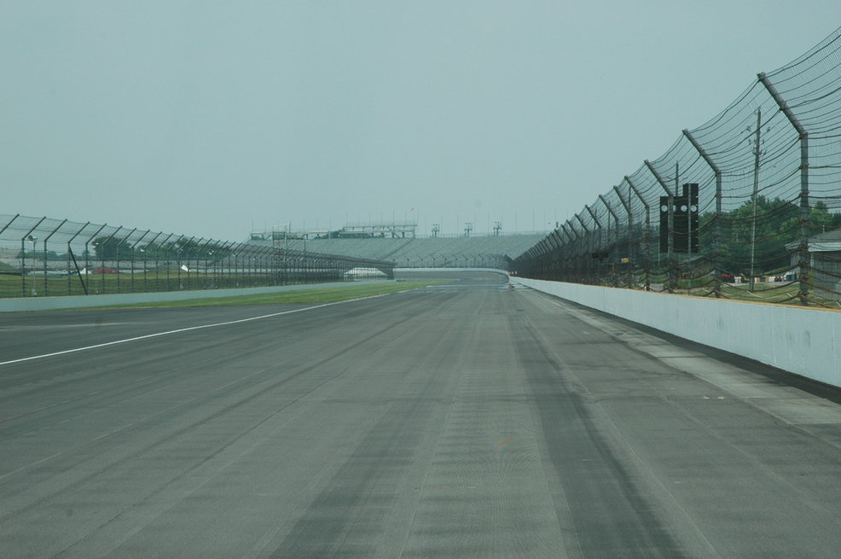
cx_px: 416
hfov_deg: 18.8
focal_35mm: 109
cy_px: 277
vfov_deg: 12.5
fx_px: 2543
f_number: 10
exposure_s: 1/400
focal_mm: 70
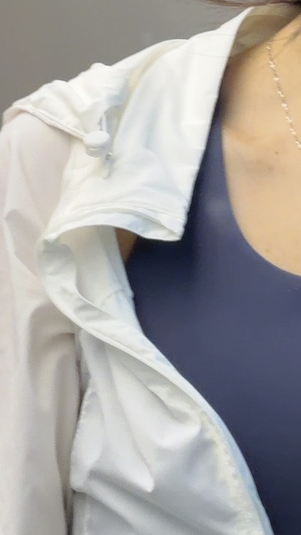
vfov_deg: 6.0
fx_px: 5065
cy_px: 82
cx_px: 380
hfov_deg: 3.4
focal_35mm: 357
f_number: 2.8
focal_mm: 16.89
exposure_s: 1/100
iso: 250
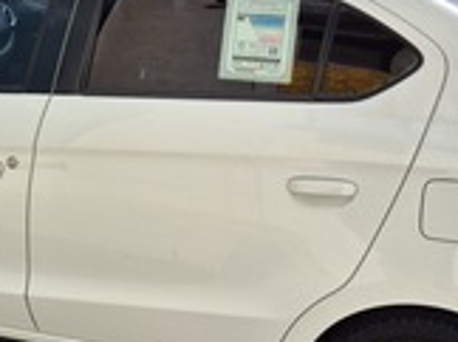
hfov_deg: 29.8
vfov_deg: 22.4
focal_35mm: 65
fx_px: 859
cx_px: 174
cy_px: 114
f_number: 1.8
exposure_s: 1/1880
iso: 25
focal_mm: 5.4
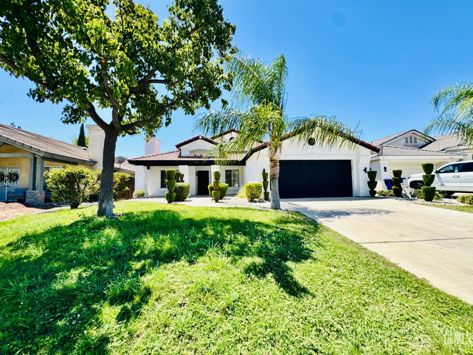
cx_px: 236
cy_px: 178
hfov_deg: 102.1
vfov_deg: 85.7
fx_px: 191
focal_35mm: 14
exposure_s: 1/1078
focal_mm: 2.22
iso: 50
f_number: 2.2
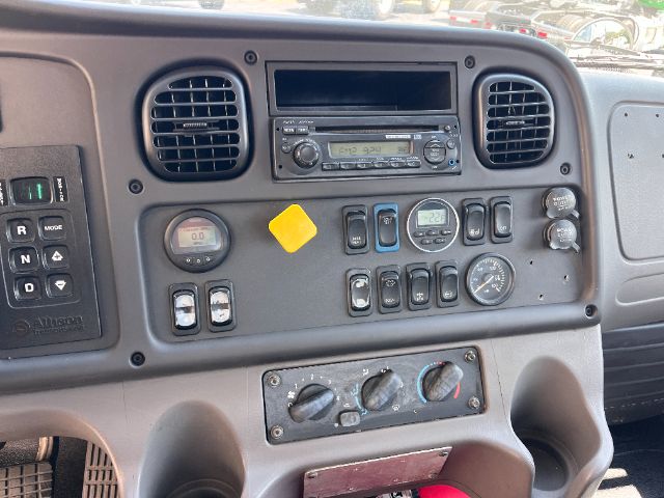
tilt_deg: -36.8
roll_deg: -2.3
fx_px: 499
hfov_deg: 67.3
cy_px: 249
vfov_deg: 53.1
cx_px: 332
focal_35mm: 26
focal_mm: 5.1
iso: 64
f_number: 1.6
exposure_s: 1/121
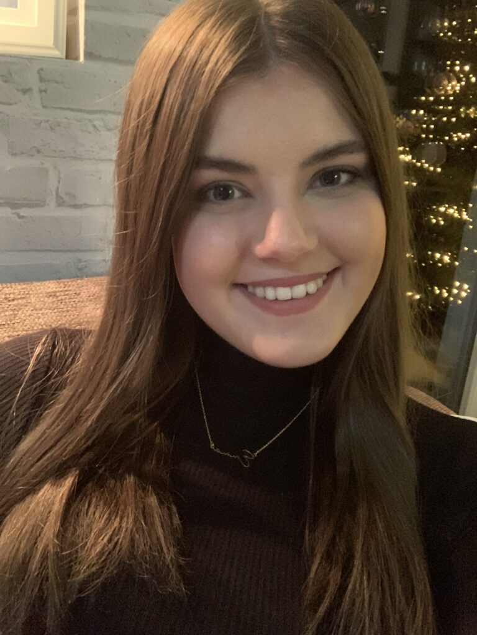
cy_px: 318
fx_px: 588
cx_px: 238
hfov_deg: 44.2
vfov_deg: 56.8
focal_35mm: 32
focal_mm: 2.87
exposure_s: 1/17
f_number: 2.2
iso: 800
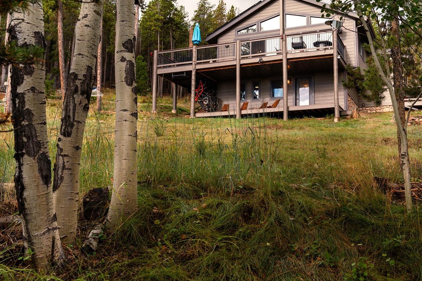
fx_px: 478
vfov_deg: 32.6
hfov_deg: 47.4
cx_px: 254
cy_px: 108
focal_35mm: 41
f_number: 5.6
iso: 100
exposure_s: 1/250
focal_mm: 31.6
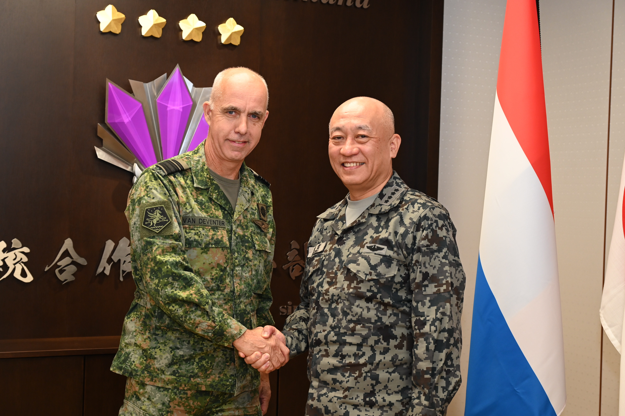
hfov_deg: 35.1
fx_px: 989
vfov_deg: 23.7
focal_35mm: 57
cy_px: 208
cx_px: 312
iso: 1250
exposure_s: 1/125
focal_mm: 57
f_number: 5.6
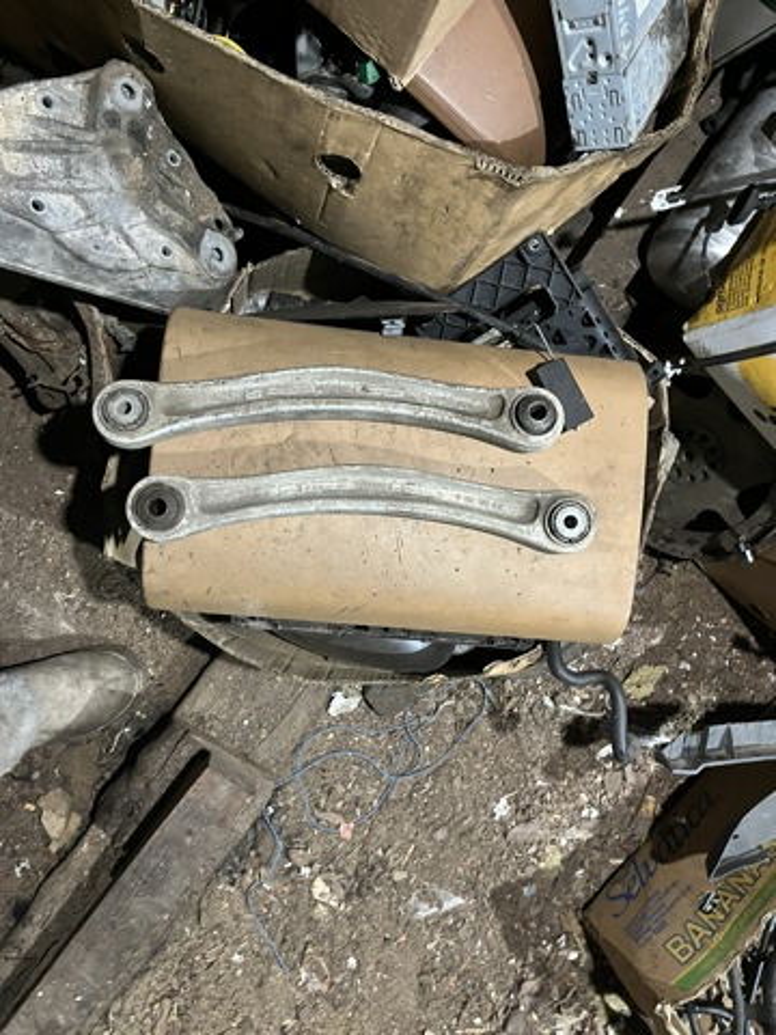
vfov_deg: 67.3
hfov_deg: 53.1
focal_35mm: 26
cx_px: 388
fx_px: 777
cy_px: 518
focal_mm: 5.1
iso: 640
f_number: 1.6
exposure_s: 1/36
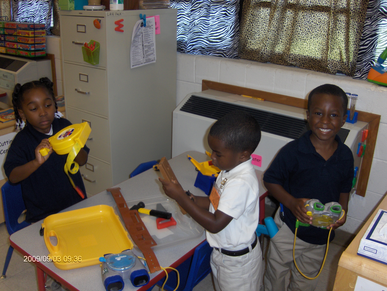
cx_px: 194
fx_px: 391
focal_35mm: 35
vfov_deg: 40.7
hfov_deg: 52.6
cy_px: 146
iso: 100
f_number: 2.8
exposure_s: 1/60
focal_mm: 7.5
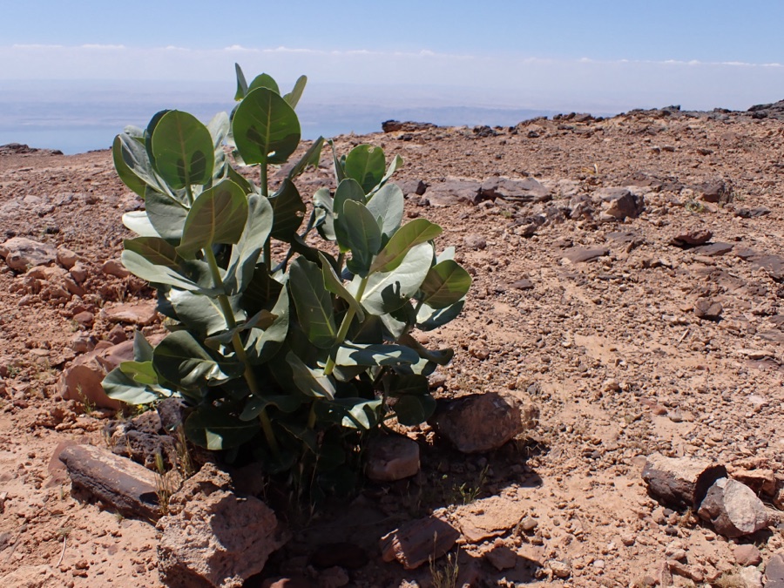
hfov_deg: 60.0
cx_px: 392
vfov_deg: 46.8
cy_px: 294
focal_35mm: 30
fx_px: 679
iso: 100
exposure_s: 1/250
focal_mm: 5.4
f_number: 9
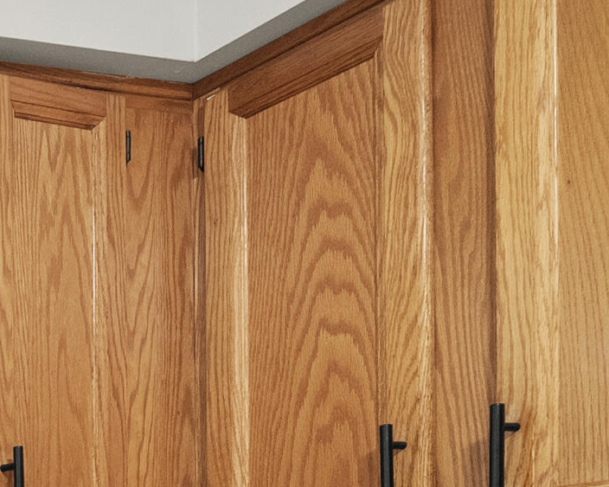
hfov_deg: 18.7
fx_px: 1009
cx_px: -637
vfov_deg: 24.0
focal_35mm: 56
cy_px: 622
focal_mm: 14
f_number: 7.1
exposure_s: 1/5
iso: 800
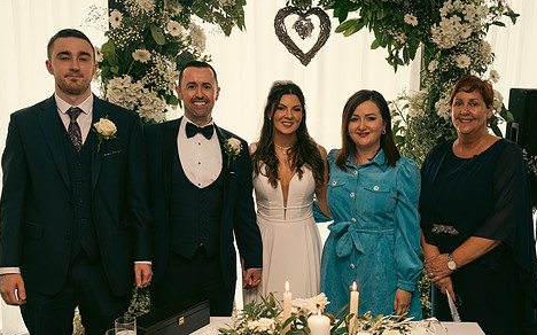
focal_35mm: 43
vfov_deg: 29.8
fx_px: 629
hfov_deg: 46.2
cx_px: 286
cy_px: 201
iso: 640
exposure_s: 1/160
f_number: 3.5
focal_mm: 34
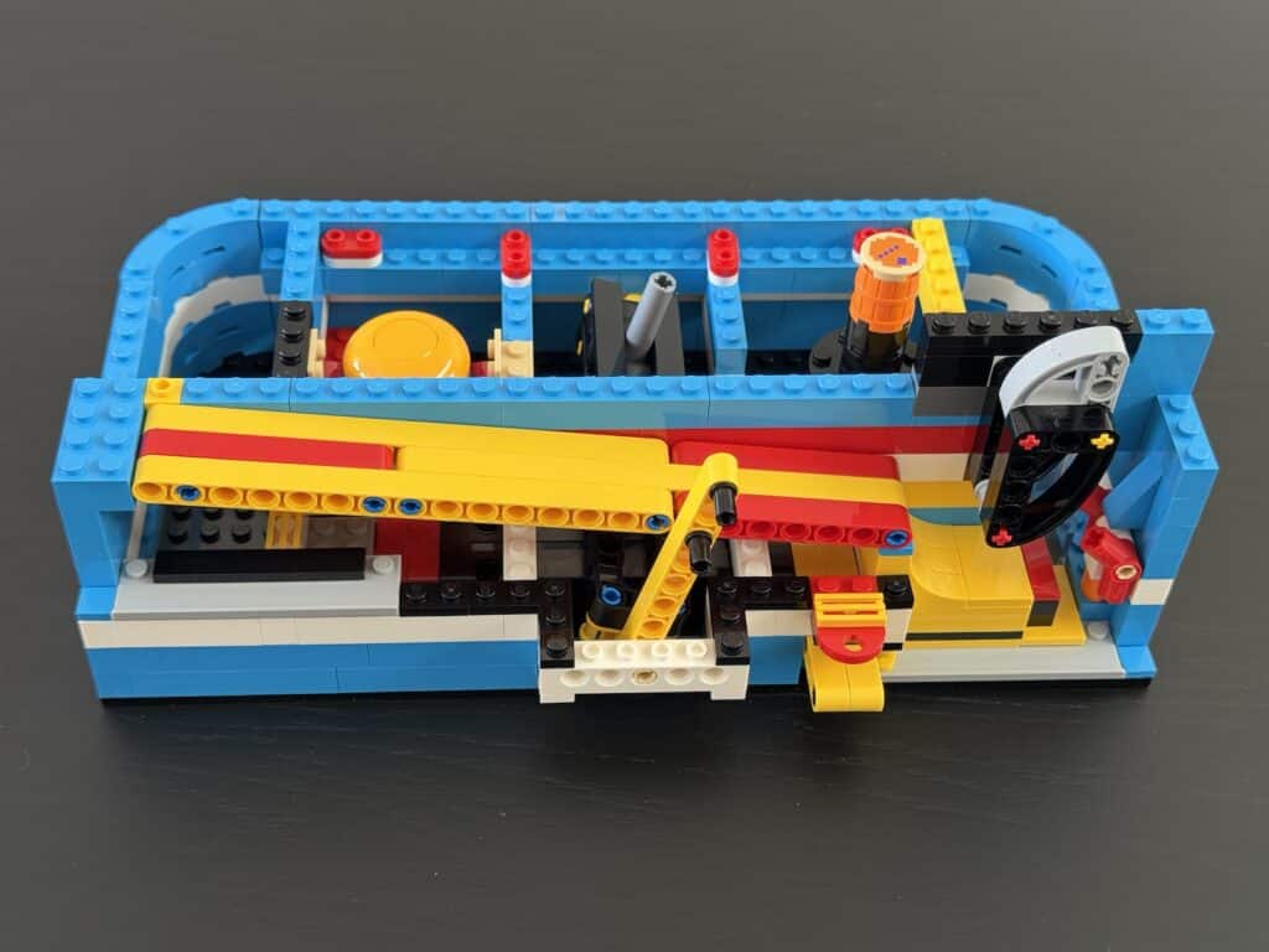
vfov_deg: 30.3
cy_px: 476
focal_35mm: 48
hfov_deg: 39.7
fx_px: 1760
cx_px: 634
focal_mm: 6.76
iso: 250
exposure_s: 1/56
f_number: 1.78
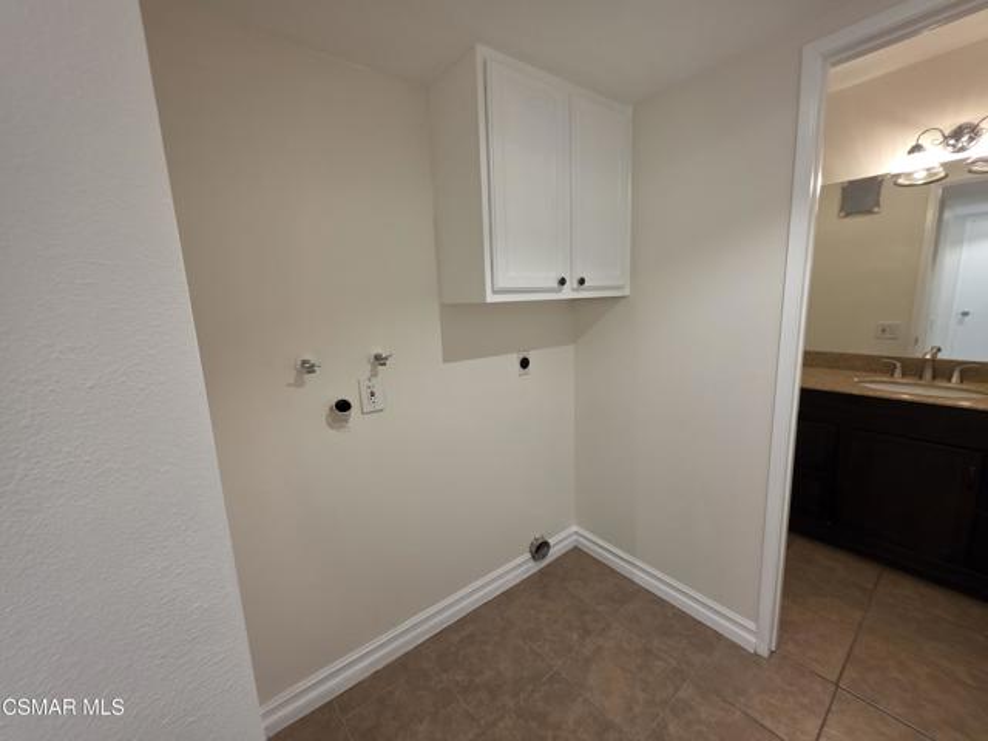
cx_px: 494
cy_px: 370
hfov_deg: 106.2
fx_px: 371
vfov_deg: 89.9
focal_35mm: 13
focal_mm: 2.2
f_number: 1.9
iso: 160
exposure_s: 1/60
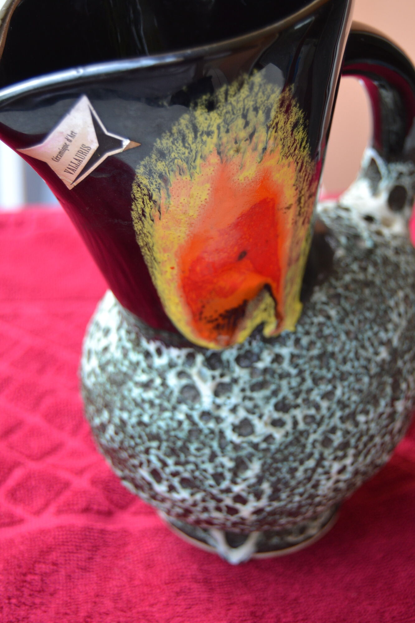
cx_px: 208
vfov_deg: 38.9
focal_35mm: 51
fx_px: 882
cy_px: 312
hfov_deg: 26.5
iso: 400
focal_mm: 34
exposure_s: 1/100
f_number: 5
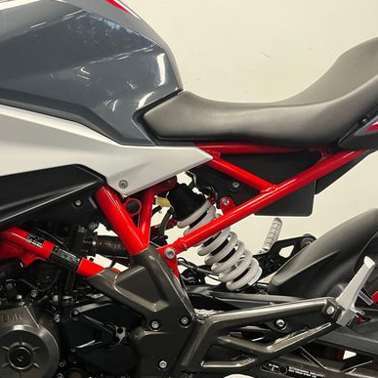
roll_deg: -1.6
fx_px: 469
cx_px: 114
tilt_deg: -0.2
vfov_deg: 43.8
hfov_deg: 43.0
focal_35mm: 38
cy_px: 215
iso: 320
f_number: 1.6
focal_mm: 5.1
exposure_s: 1/50
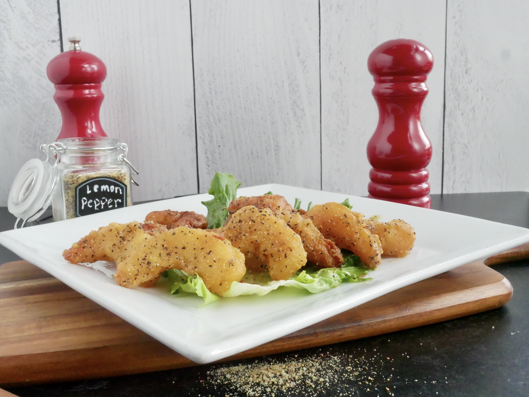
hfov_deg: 46.8
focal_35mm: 40
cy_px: 198
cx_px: 264
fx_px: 612
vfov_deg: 36.0
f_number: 14
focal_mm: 20
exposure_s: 1/125
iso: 6400
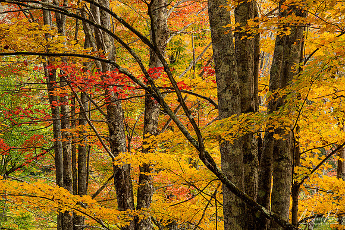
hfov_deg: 23.9
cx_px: 172
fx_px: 815
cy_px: 115
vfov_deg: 16.1
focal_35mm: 85
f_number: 13
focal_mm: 85
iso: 64
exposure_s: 1/2
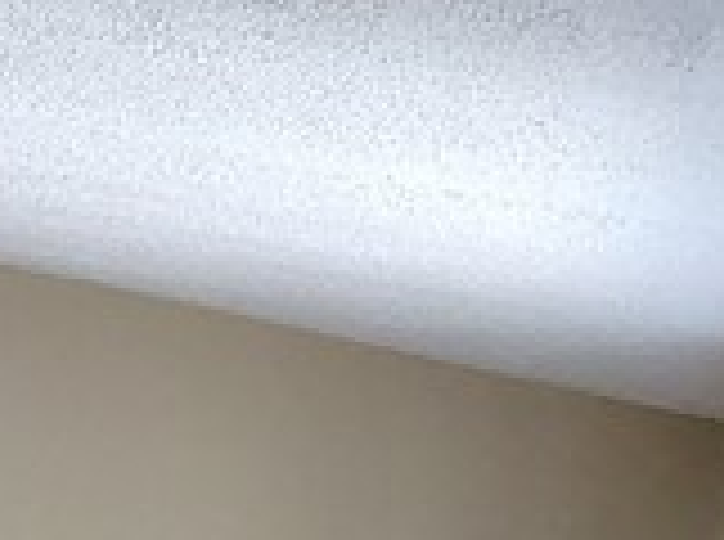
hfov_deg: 11.2
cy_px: 1080
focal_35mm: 102
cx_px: -1479
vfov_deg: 12.7
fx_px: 2129
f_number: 2.2
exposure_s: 1/36.5
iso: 400
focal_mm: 2.13
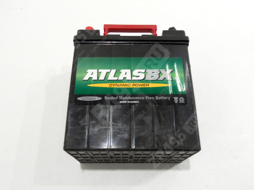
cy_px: 95
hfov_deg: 56.8
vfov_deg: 44.2
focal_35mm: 32
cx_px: 127
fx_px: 235
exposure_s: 1/30
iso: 200
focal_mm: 5.8
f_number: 3.5
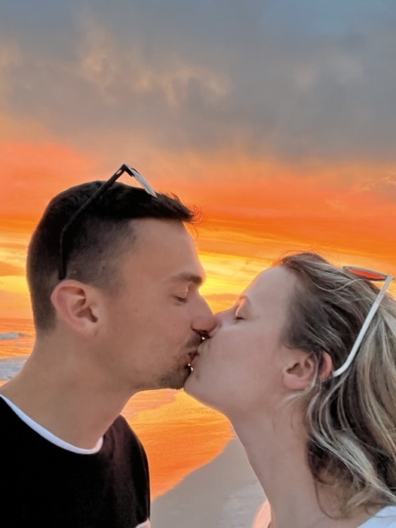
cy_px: 264
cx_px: 198
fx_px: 458
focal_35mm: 30
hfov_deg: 46.8
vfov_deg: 60.0
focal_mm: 2.71
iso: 250
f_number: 2.2
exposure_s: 1/60
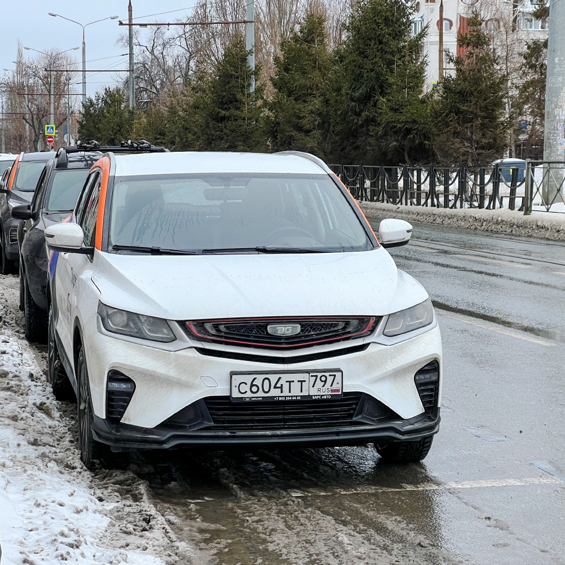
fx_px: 1680
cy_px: 282
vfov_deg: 19.1
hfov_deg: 19.1
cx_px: 266
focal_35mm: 91
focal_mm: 9
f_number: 2.8
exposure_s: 1/170
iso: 32
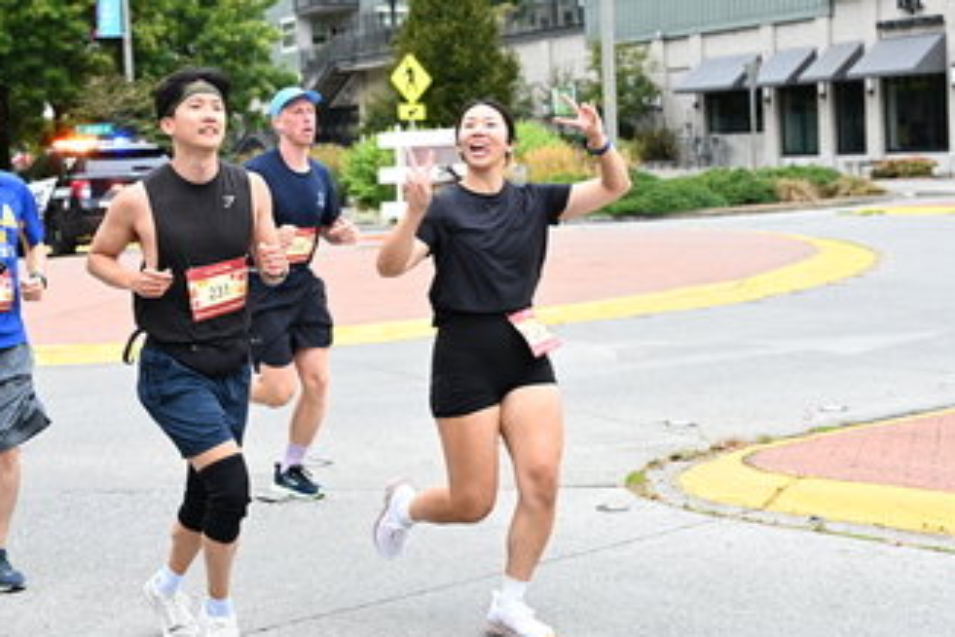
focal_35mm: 74
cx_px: 345
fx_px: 1963
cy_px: 253
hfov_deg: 27.2
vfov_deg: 18.4
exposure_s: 1/800
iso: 2000
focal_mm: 44
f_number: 4
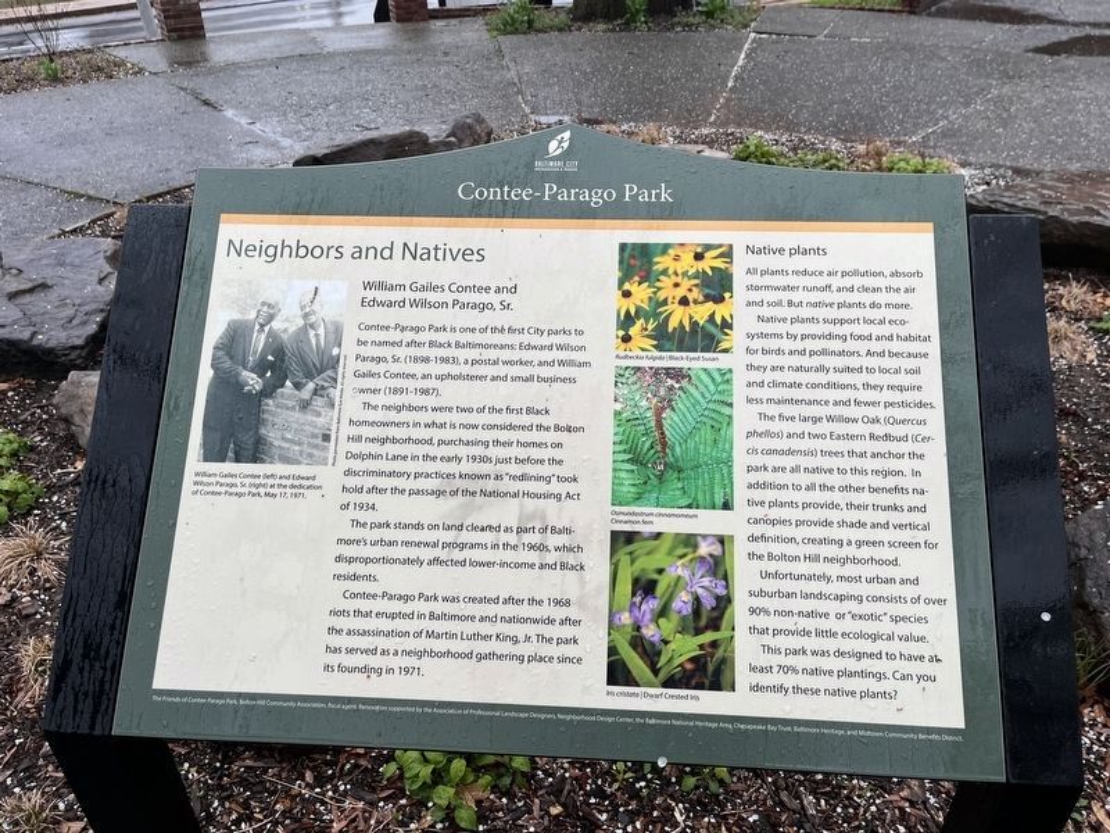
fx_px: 834
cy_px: 416
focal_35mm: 26
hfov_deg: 67.3
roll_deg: +0.3
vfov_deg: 53.1
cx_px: 555
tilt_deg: -32.0
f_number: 1.6
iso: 40
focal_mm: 5.1
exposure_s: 1/274
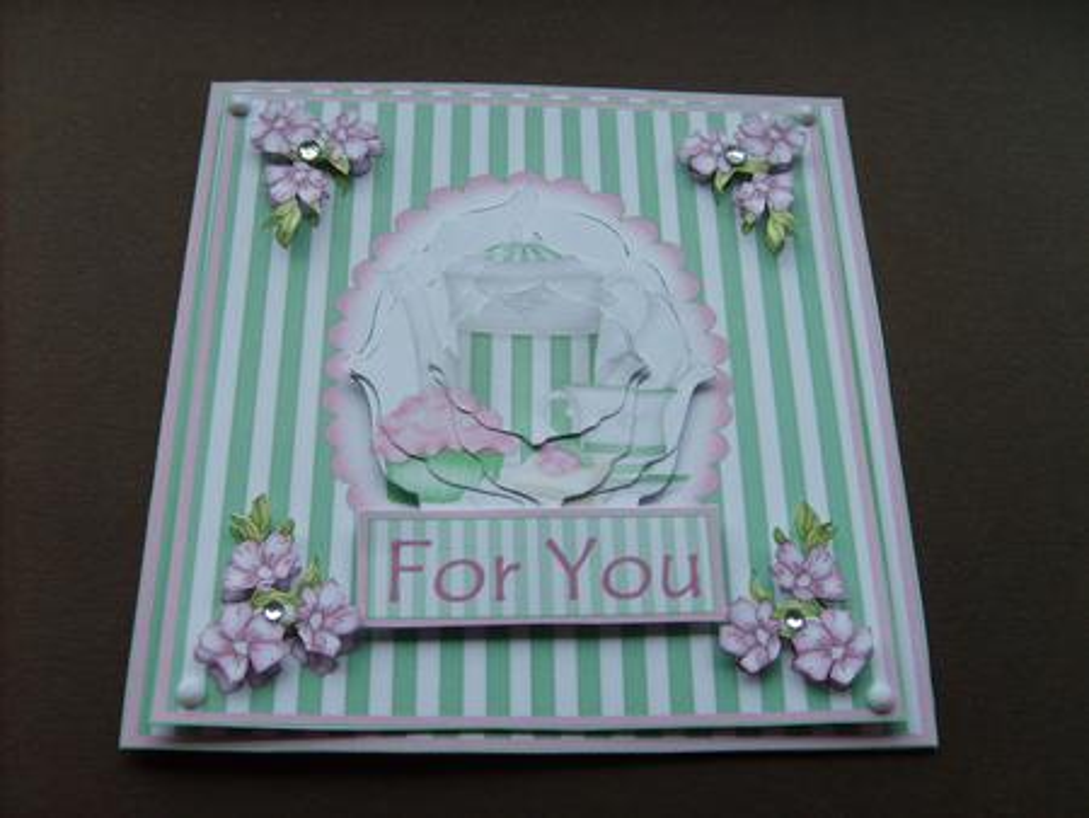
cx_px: 544
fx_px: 1102
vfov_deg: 40.7
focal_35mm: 35
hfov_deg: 52.6
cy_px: 409
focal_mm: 5.8
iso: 50
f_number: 2.8
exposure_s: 1/90
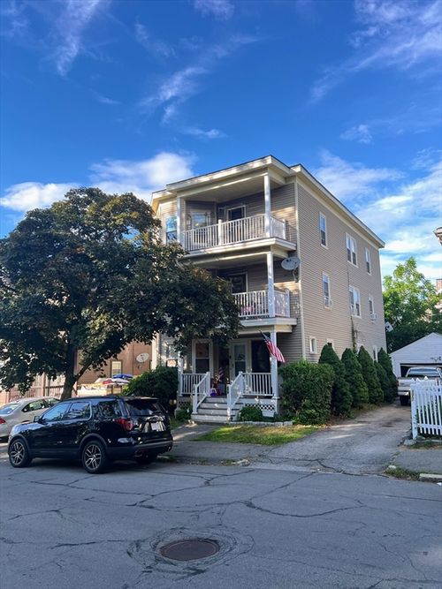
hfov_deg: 53.0
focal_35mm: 26
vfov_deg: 67.3
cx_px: 221
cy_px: 294
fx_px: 443
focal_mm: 5.7
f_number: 1.5
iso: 50
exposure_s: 1/439
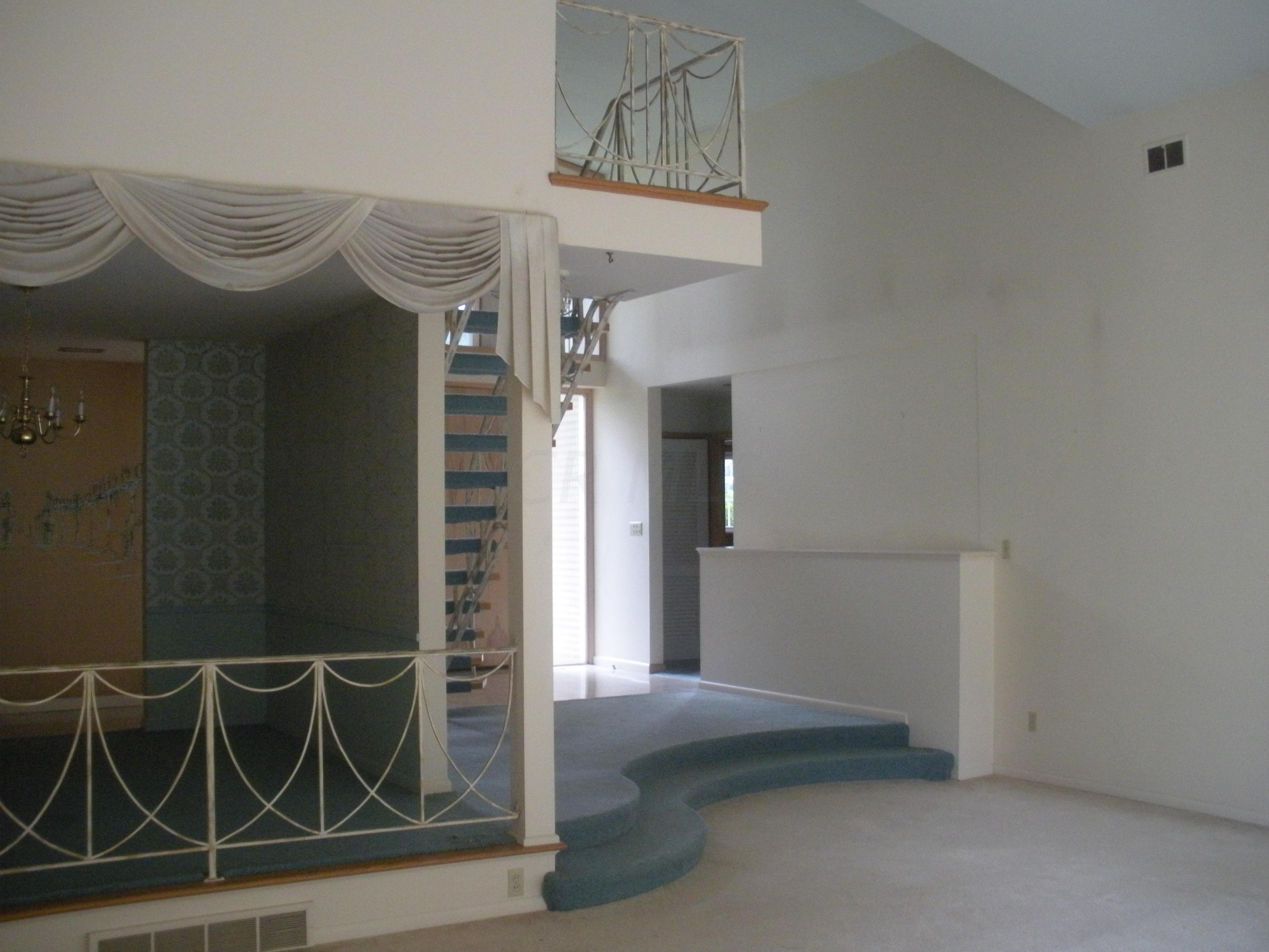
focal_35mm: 36
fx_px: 1320
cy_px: 476
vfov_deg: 39.7
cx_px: 634
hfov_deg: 51.4
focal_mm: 6.3
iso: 400
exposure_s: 1/39.3
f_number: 3.5
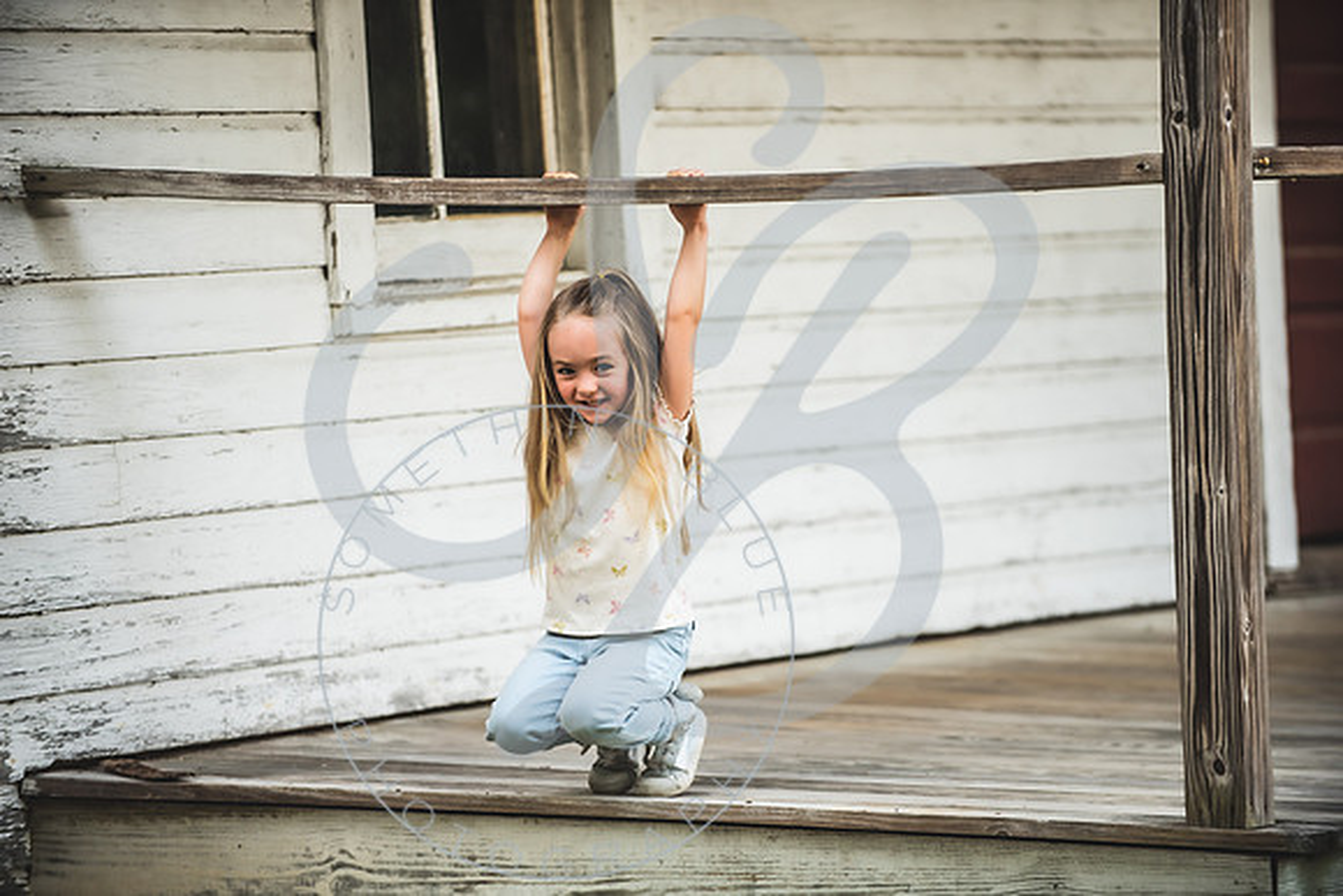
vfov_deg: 7.9
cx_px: 672
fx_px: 6506
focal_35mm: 174
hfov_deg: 11.8
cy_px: 448
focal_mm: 170
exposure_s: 1/200
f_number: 2.8
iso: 250
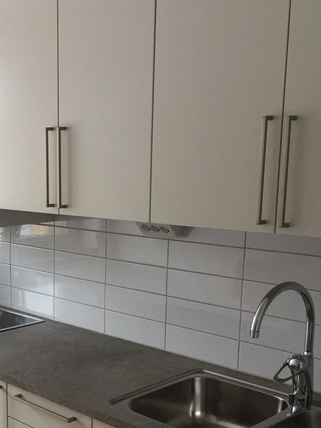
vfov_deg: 36.3
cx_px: 43
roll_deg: -0.3
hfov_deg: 27.2
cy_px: 297
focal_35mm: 52
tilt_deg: -11.6
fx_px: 643
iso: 64
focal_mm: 4.15
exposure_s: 1/33
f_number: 2.2
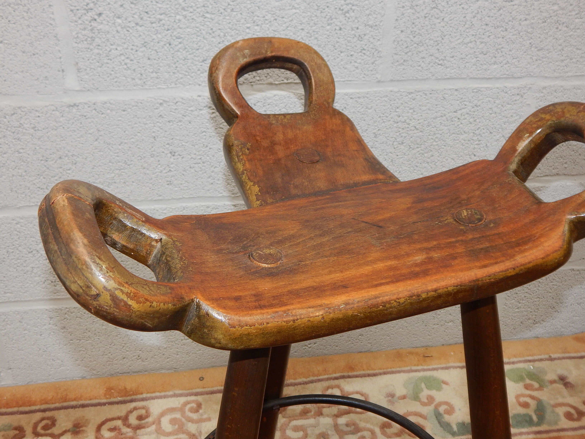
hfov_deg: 43.9
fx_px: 727
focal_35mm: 43
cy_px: 220
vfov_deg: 33.6
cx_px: 292
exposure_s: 1/30
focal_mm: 7.7
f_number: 3.6
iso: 200
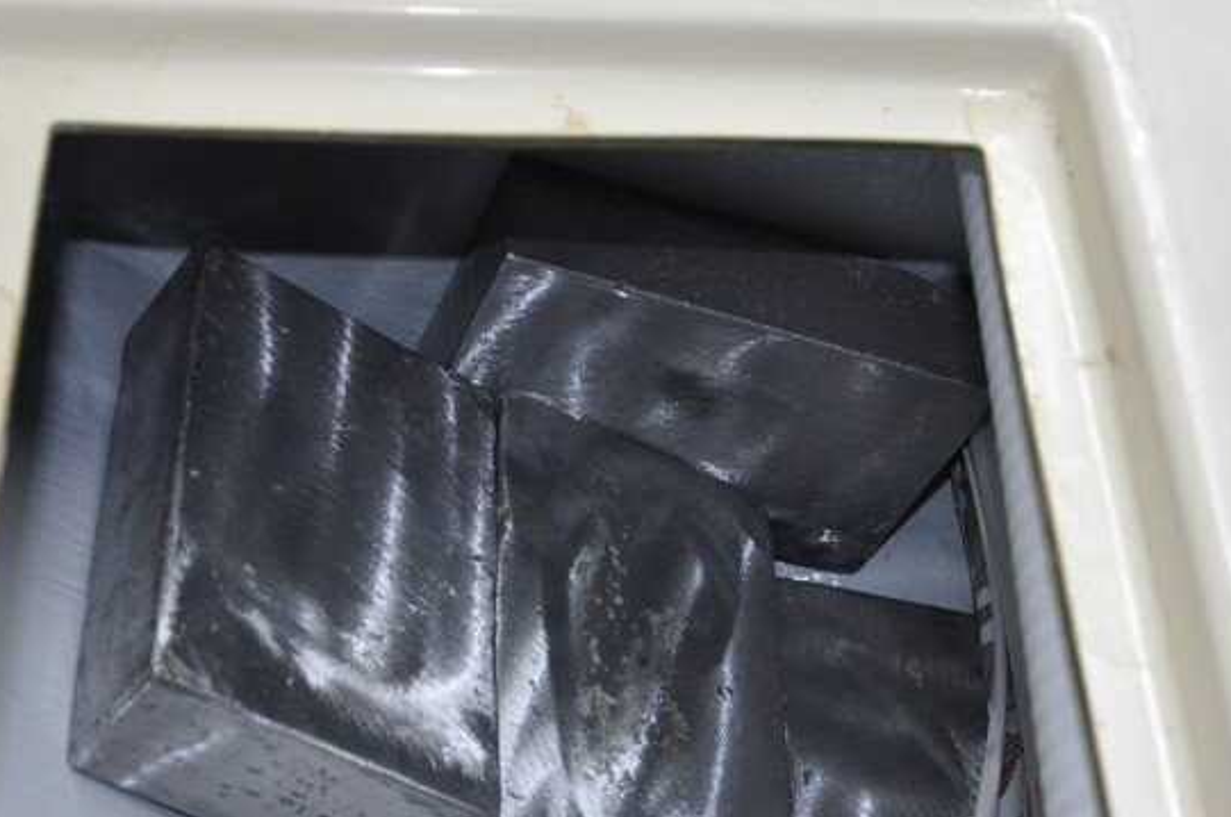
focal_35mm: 61
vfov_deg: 22.0
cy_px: 608
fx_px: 2083
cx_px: 687
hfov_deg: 32.9
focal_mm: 22
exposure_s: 1/125
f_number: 3.8
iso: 560
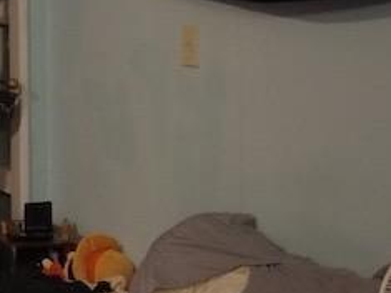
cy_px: -95
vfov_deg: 13.1
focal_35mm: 109
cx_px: -519
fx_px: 1231
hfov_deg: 13.6
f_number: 1.8
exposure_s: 1/10
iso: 400
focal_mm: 4.4
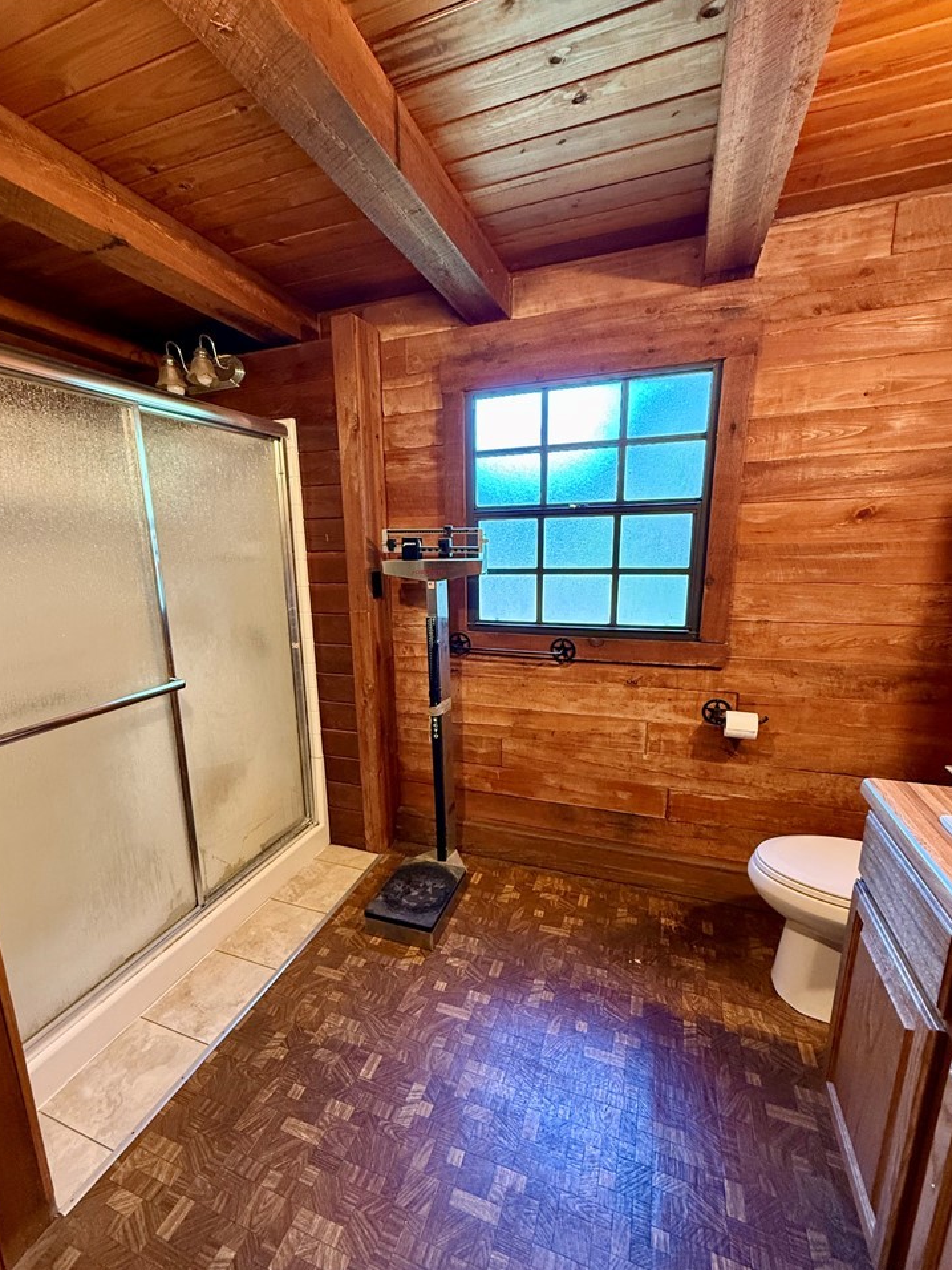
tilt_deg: -12.3
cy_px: 670
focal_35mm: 15
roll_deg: +0.6
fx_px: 550
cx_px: 450
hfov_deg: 81.7
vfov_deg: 98.1
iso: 400
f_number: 2.2
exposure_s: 1/60
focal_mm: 2.22
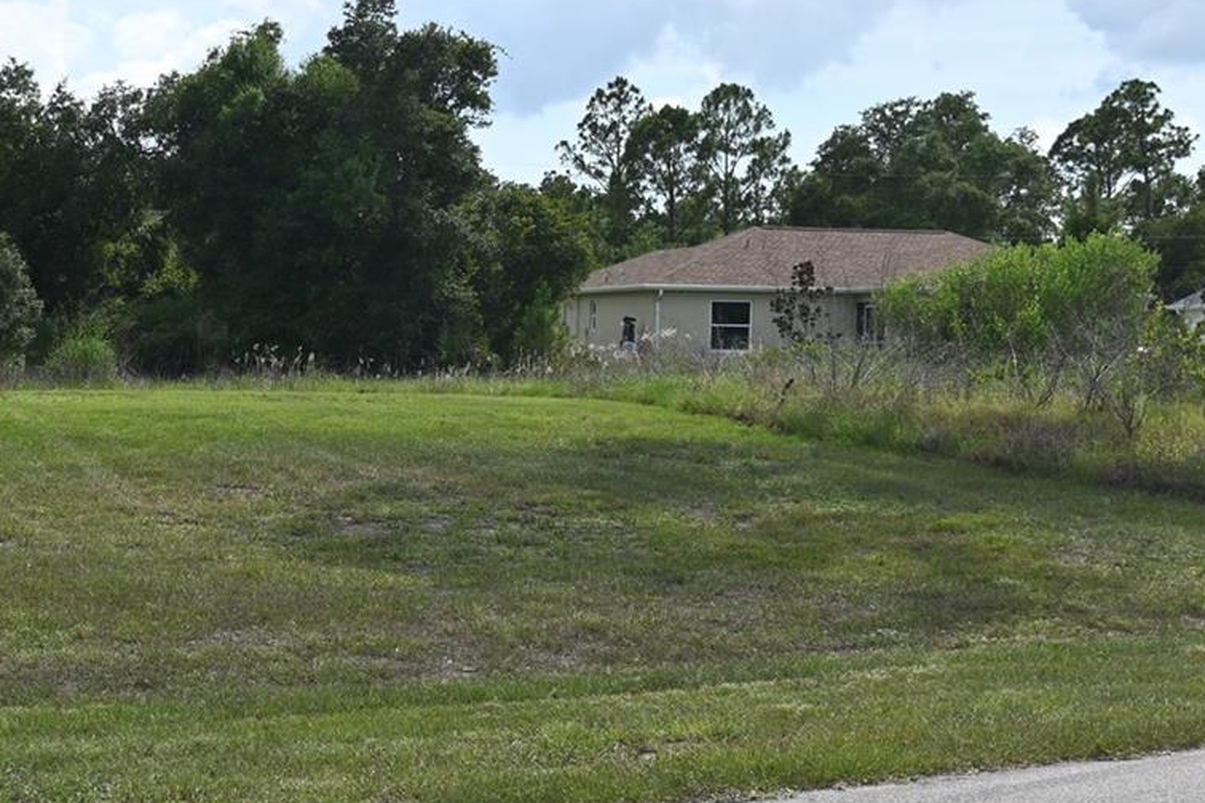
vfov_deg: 15.3
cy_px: 602
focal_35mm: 89
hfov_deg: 22.6
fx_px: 2978
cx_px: 268
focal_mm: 28
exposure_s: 1/400
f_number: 7.1
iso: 100
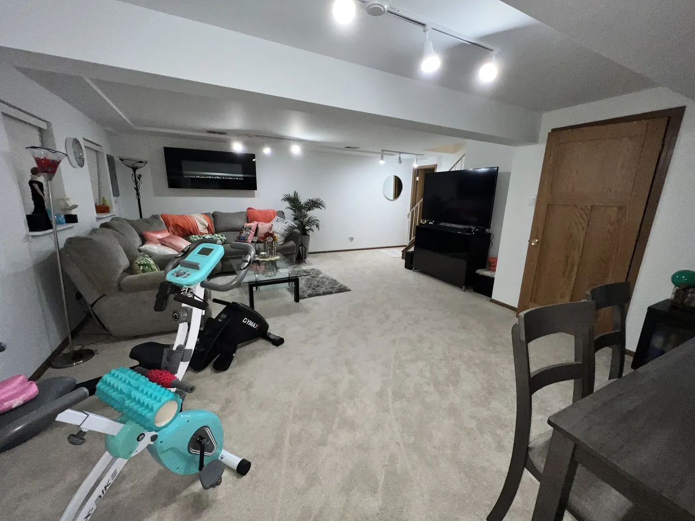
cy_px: 260
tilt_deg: -14.1
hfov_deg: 106.2
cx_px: 348
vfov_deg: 89.9
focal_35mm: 13
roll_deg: -1.9
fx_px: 261
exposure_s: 1/73
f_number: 1.8
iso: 64
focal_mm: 1.57
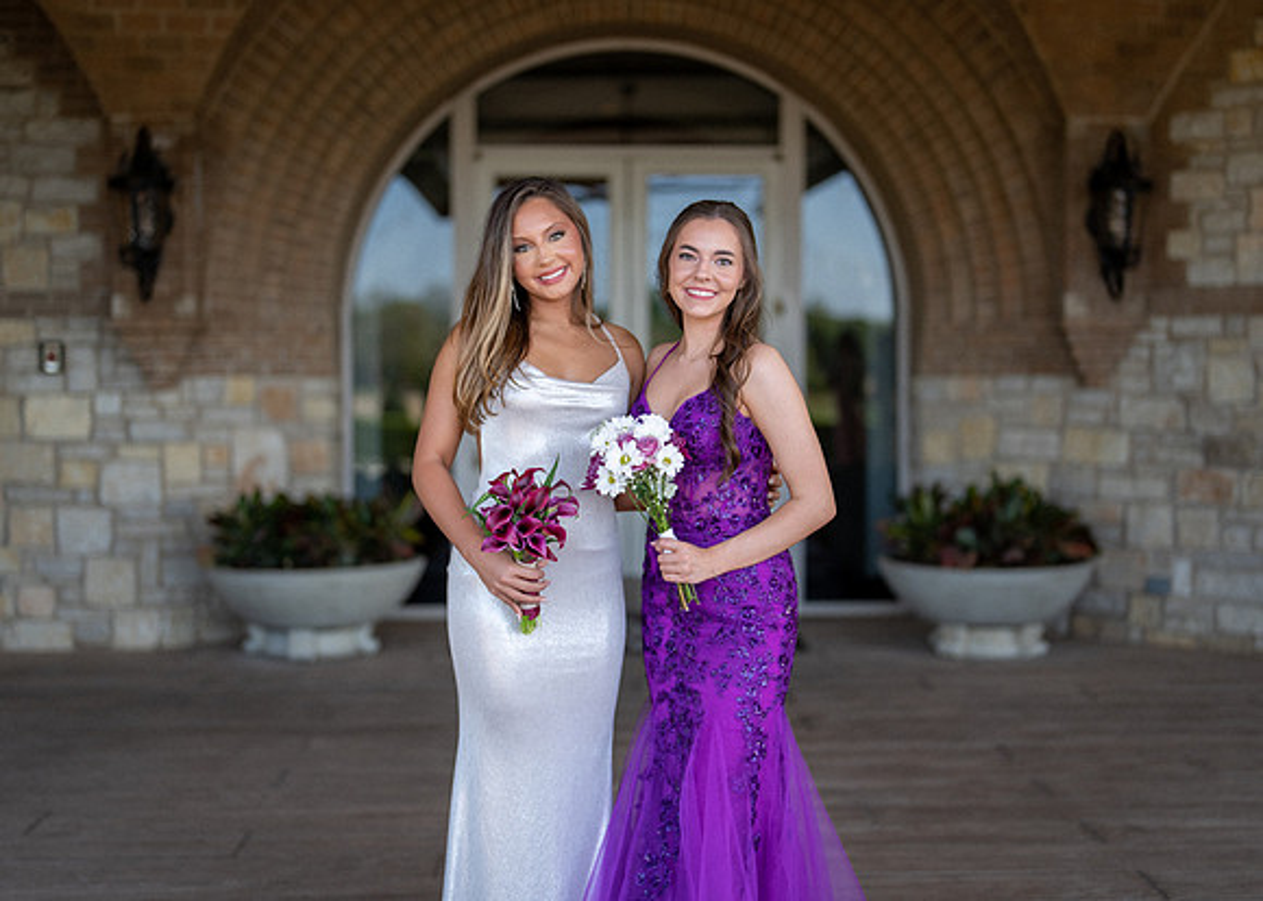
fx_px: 1922
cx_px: 646
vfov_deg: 26.4
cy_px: 450
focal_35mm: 54
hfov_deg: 36.4
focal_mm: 50
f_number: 1.4
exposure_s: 1/1600
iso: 160
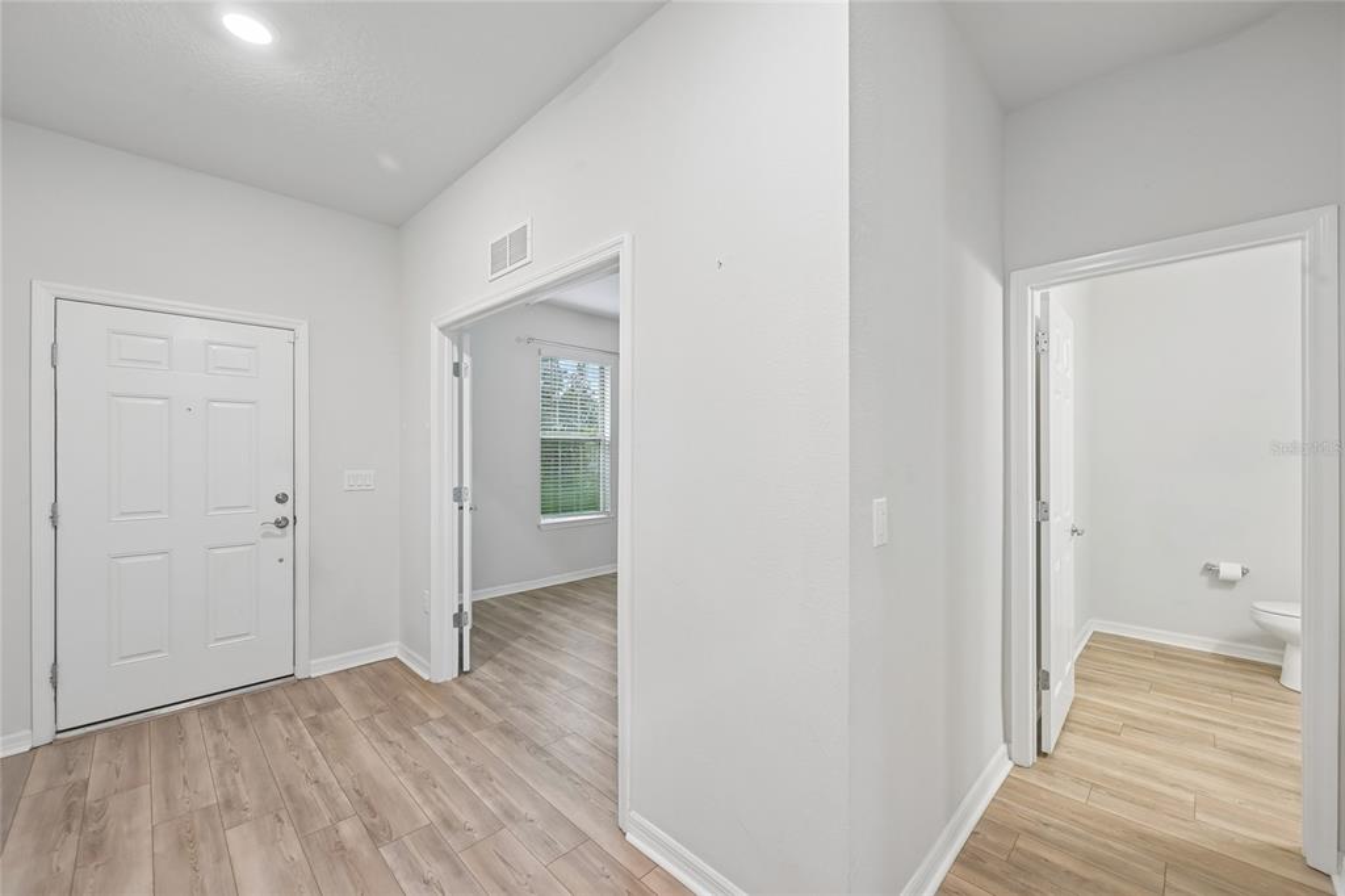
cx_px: 672
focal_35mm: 14
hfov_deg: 104.3
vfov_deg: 81.2
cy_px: 448
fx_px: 523
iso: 400
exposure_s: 1/13
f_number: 8
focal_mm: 14
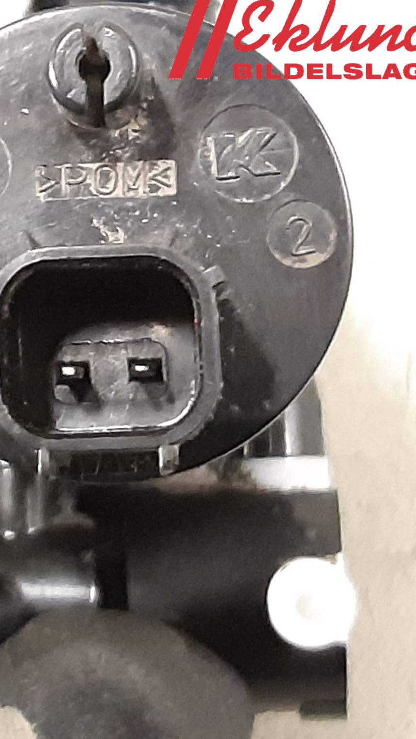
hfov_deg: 28.6
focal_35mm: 38
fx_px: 745
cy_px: 369
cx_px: -31
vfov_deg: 52.8
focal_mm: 3.93
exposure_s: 1/25
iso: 500
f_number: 1.7
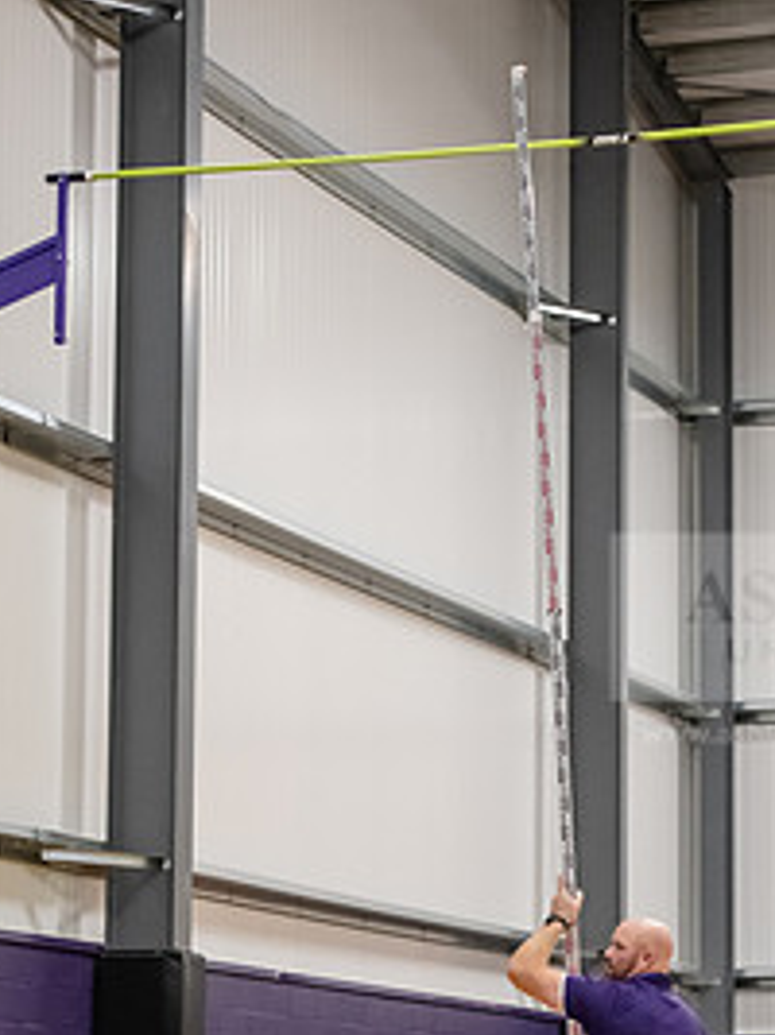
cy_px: 775
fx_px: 3973
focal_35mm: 133
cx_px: 550
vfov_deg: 14.8
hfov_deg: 11.1
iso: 6400
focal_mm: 82
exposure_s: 1/640
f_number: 2.8
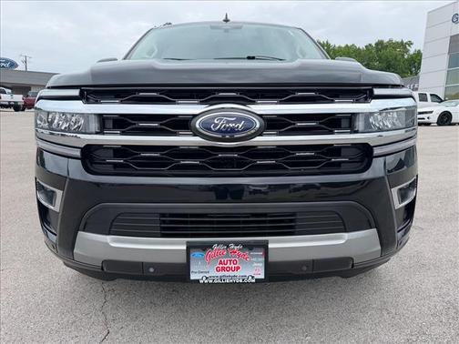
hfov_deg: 71.6
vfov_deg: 56.8
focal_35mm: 24
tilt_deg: -7.6
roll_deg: -2.4
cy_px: 172
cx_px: 230
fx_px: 318
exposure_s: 1/1855
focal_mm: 6.76
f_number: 1.78
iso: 100
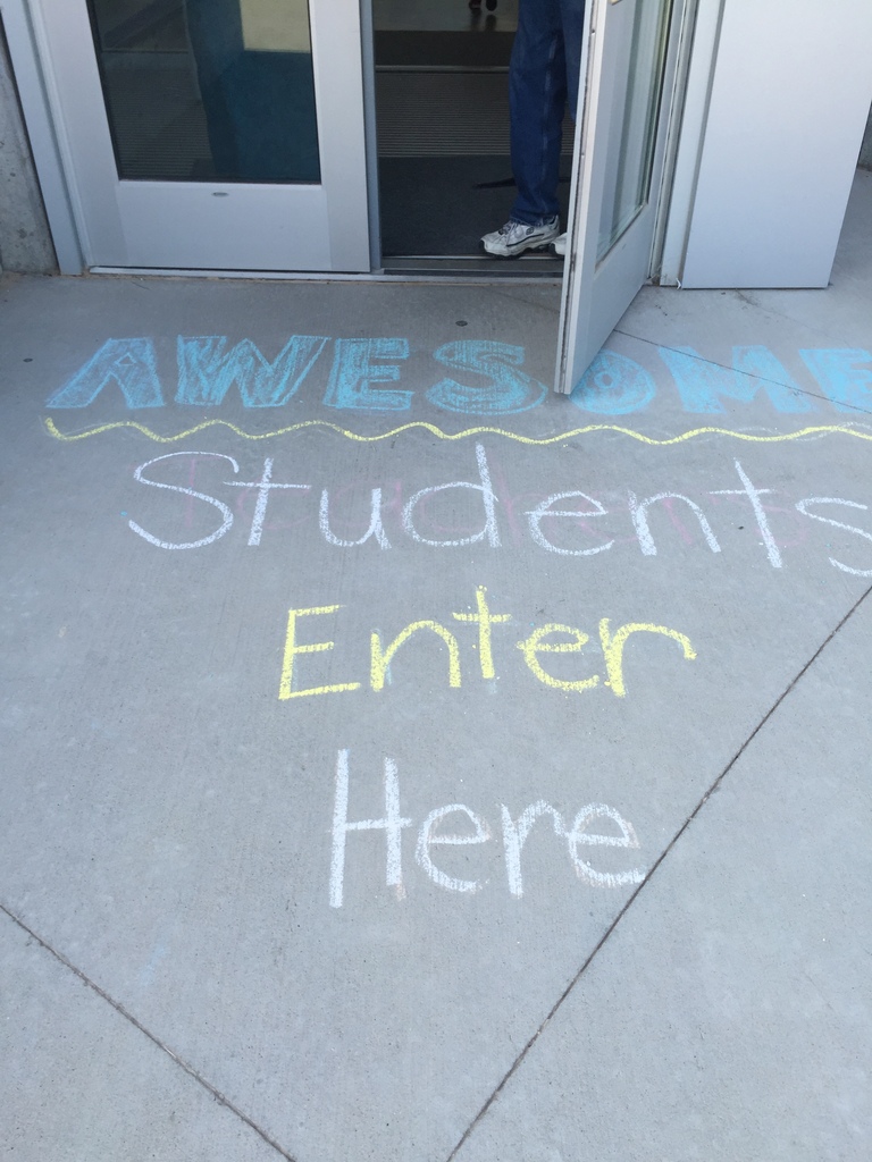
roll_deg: +1.7
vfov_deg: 61.7
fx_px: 974
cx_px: 436
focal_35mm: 29
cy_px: 581
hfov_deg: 48.2
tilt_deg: -37.7
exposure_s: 1/316
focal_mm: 4.15
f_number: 2.2
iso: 32
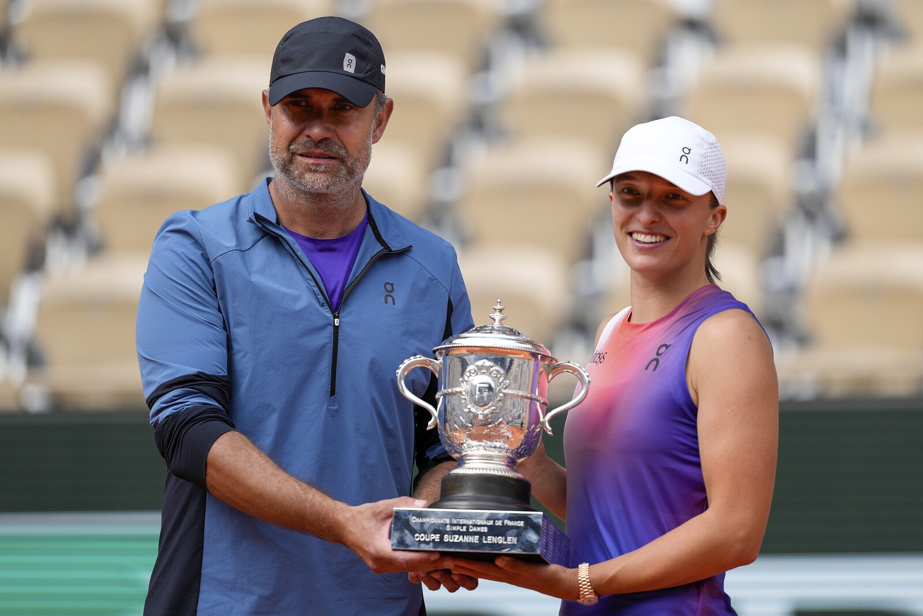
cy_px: 308
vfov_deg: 4.6
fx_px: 7692
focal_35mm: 300
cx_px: 462
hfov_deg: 6.9
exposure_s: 1/2500
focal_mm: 300
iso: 400
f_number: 2.8
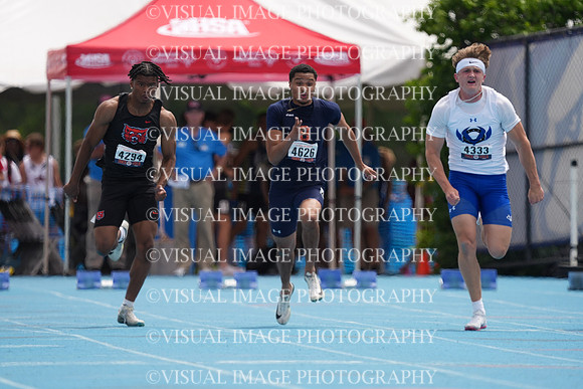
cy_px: 194
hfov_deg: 3.4
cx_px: 292
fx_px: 9718
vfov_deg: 2.3
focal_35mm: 600
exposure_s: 1/1600
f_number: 6.3
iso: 500
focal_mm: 600
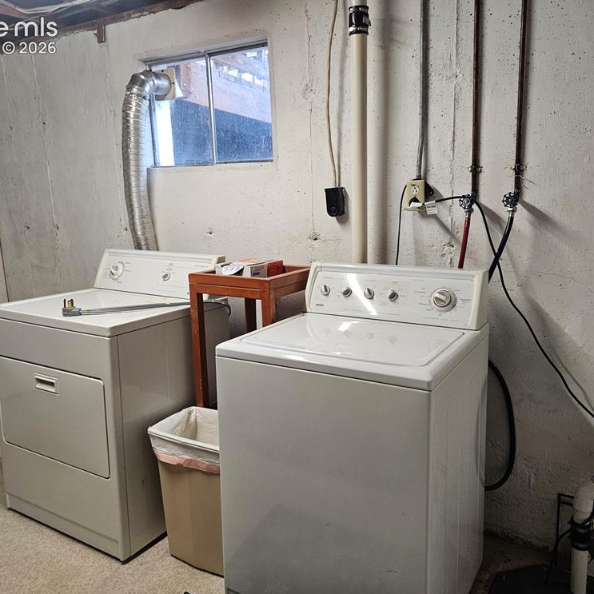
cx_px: 311
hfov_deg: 57.3
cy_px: 290
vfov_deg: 57.3
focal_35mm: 28
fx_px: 544
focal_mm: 5.4
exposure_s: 1/120
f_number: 1.8
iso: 200
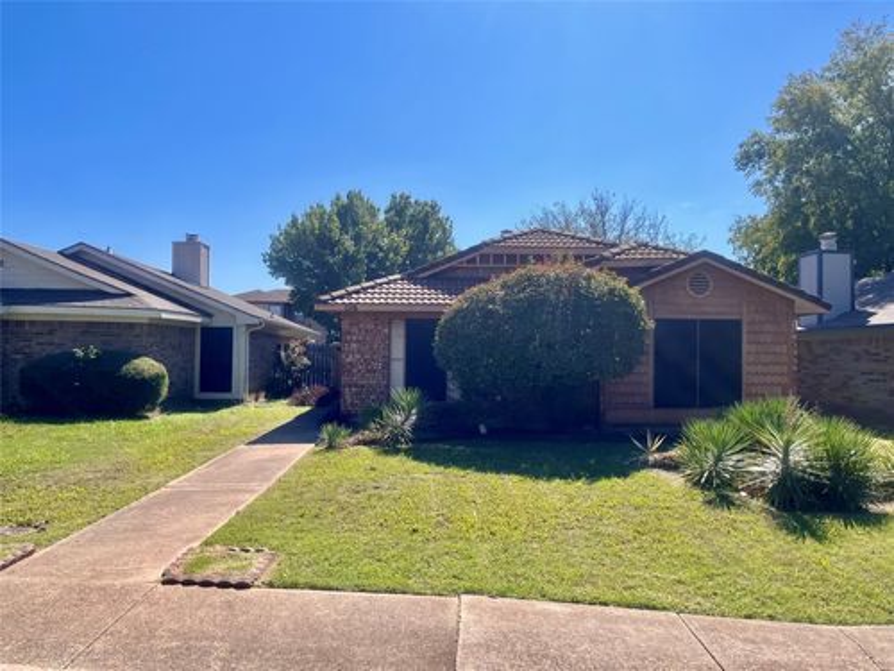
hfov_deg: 67.3
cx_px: 447
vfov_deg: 53.1
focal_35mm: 26
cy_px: 336
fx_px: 671
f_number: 1.6
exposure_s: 1/4149
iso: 50
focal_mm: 5.1
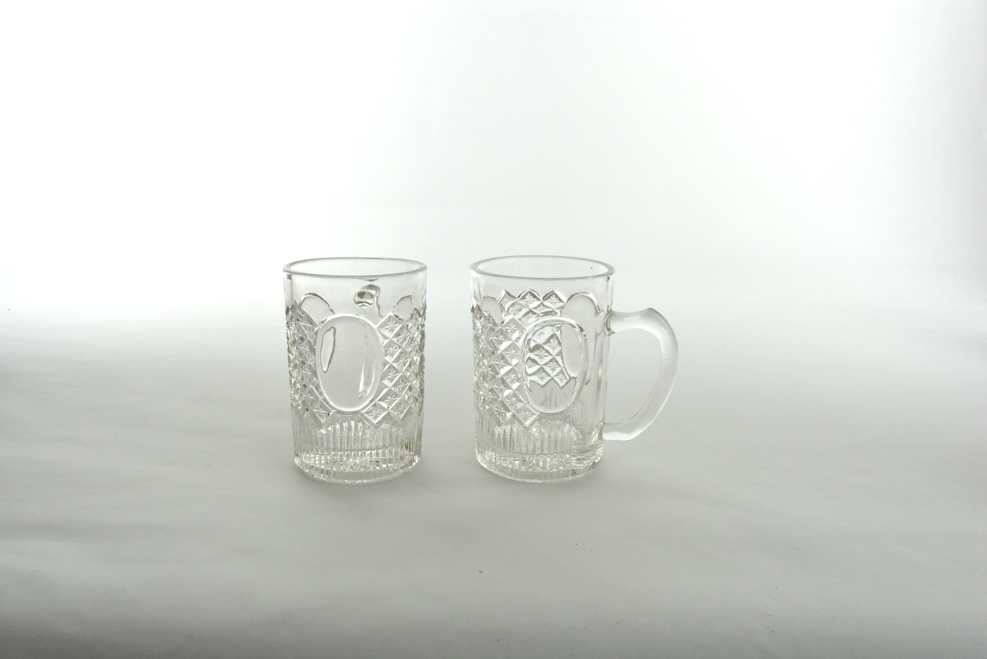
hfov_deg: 57.2
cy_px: 330
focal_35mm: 33
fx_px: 905
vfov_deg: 40.0
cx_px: 494
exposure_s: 1/2
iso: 400
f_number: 19
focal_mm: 22
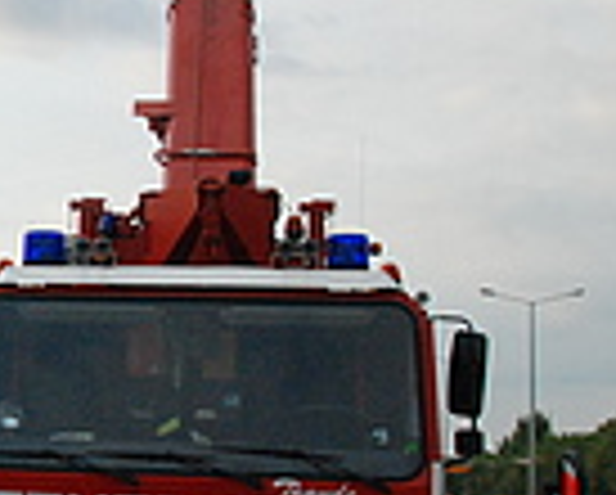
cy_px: 254
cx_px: -169
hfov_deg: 20.0
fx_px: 1607
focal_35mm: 88
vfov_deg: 17.5
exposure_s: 1/640
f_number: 13
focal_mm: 18
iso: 1250
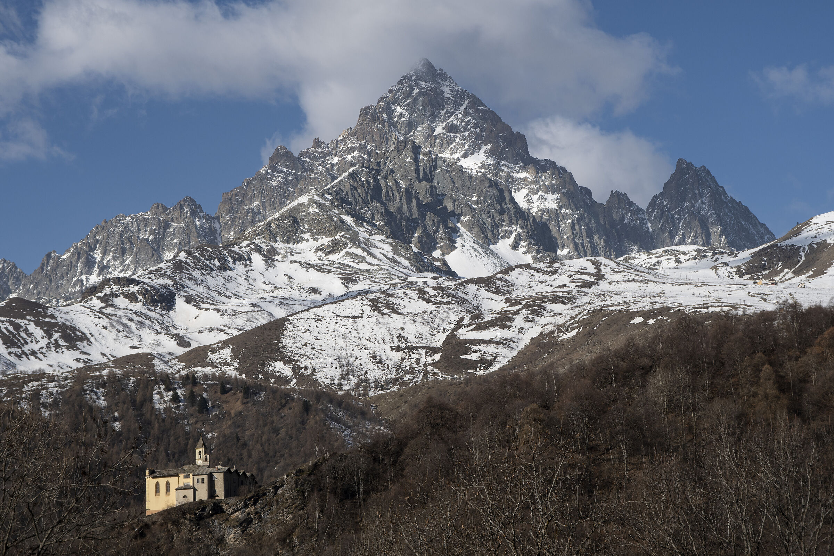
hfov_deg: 24.8
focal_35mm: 82
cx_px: 417
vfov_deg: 16.7
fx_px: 1900
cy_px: 278
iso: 100
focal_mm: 55
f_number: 10
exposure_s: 1/400
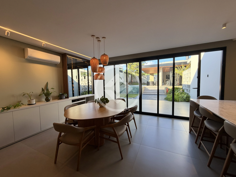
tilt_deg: -3.5
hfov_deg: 102.1
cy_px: 88
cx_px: 118
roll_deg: +0.4
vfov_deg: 85.7
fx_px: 95
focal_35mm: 14
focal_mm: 2.22
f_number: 2.2
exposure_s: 1/120
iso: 64
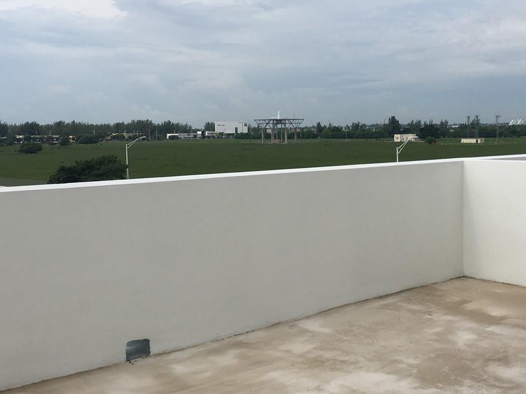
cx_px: 303
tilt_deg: -1.6
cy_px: 163
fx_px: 744
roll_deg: +0.7
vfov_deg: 29.6
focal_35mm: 49
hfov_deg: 38.8
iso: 25
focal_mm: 4.15
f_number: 2.2
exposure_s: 1/2849
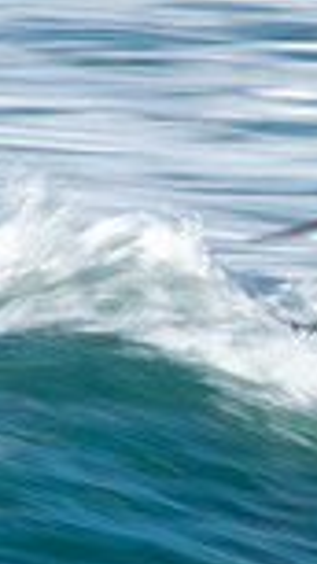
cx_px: 888
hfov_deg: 0.5
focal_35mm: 2390
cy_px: 275
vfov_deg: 0.9
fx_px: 35734
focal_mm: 400
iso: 100
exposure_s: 1/20
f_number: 29
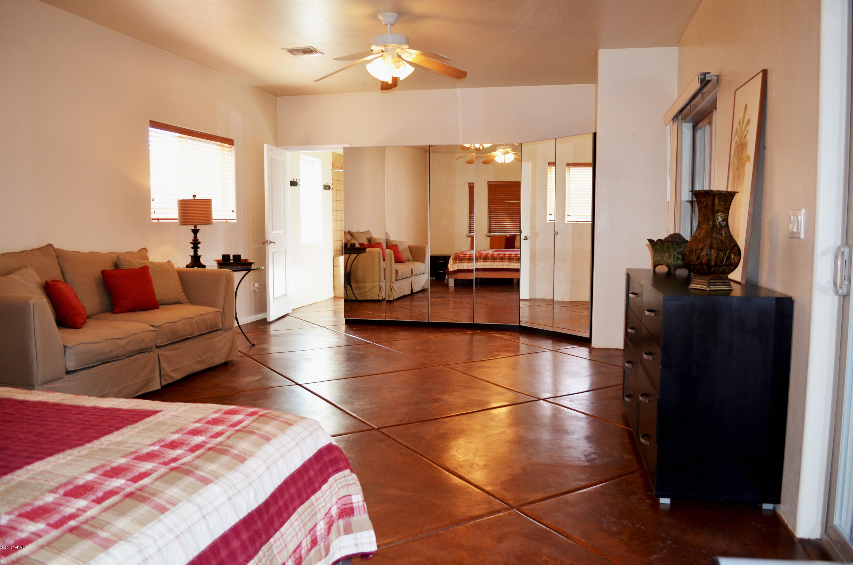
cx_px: 426
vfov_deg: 47.7
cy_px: 282
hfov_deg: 67.5
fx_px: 638
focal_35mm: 27
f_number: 3.5
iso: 400
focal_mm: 18
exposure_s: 1/80
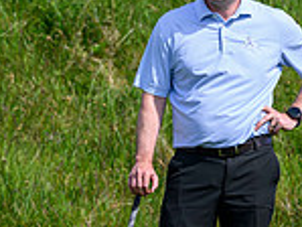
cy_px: 117
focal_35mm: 1495
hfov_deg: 1.3
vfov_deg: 1.0
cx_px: -247
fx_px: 13053
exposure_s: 1/4000
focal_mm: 400
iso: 500
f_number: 4.5
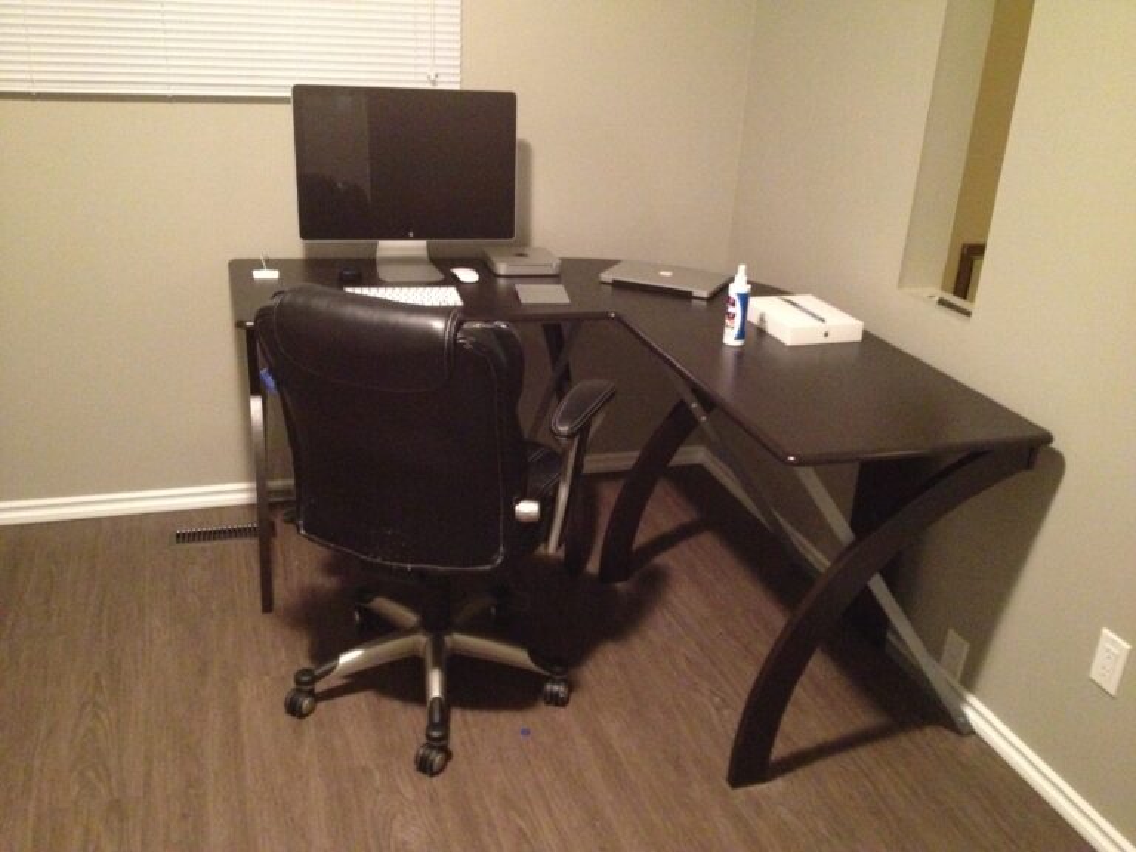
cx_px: 568
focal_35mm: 35
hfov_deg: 52.6
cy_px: 426
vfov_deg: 40.7
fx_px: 1149
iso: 800
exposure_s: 1/15
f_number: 2.4
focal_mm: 4.28
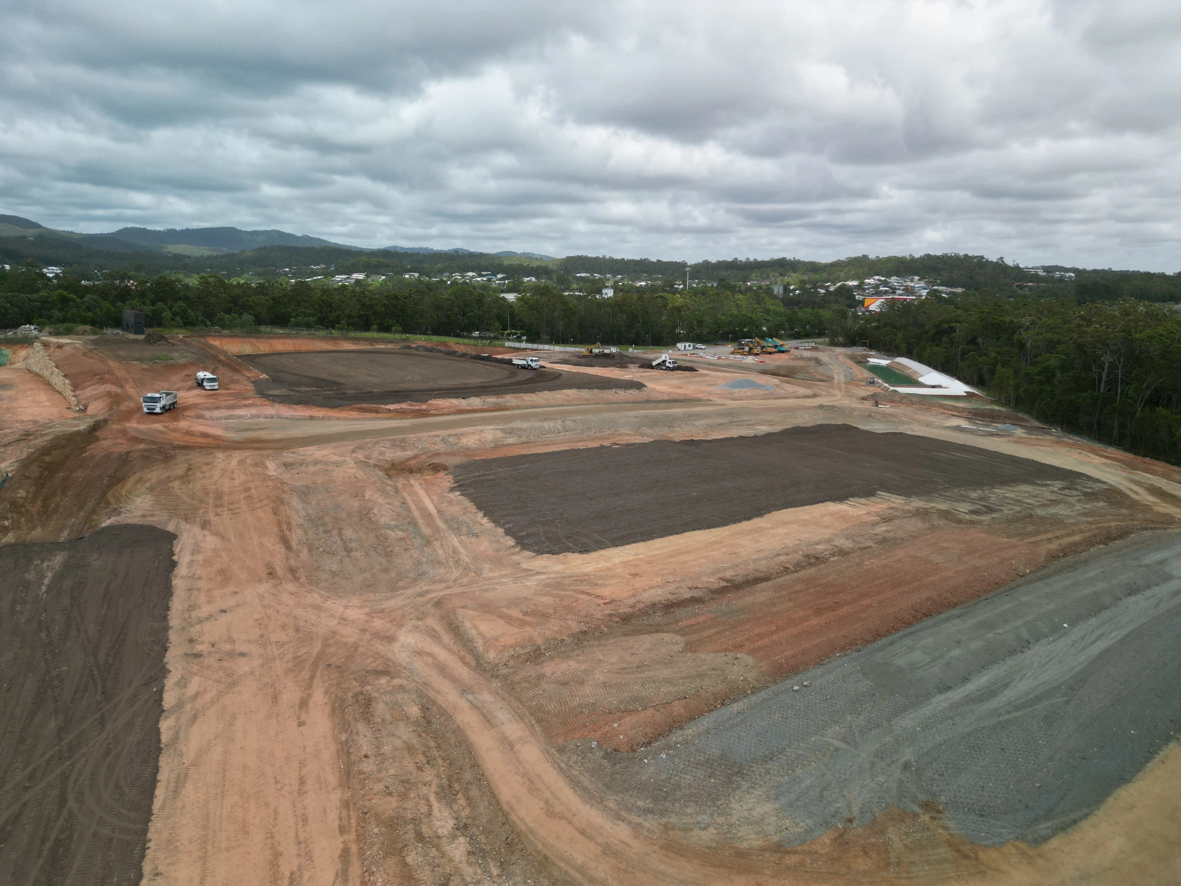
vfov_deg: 56.8
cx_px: 590
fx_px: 819
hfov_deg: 71.6
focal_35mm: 24
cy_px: 443
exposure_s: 1/1500
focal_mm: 6.72
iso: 140
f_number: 1.7
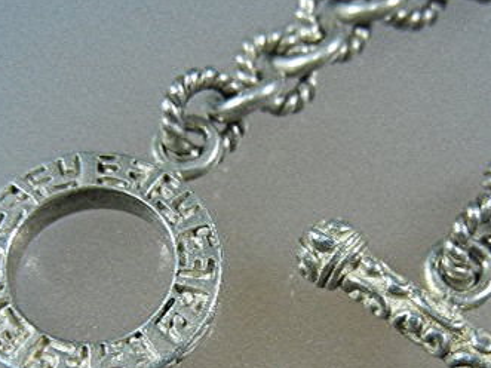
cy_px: 280
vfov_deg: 24.9
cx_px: 266
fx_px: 822
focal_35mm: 58
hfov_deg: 33.2
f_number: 3.5
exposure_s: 1/56.3
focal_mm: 5.4
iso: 296
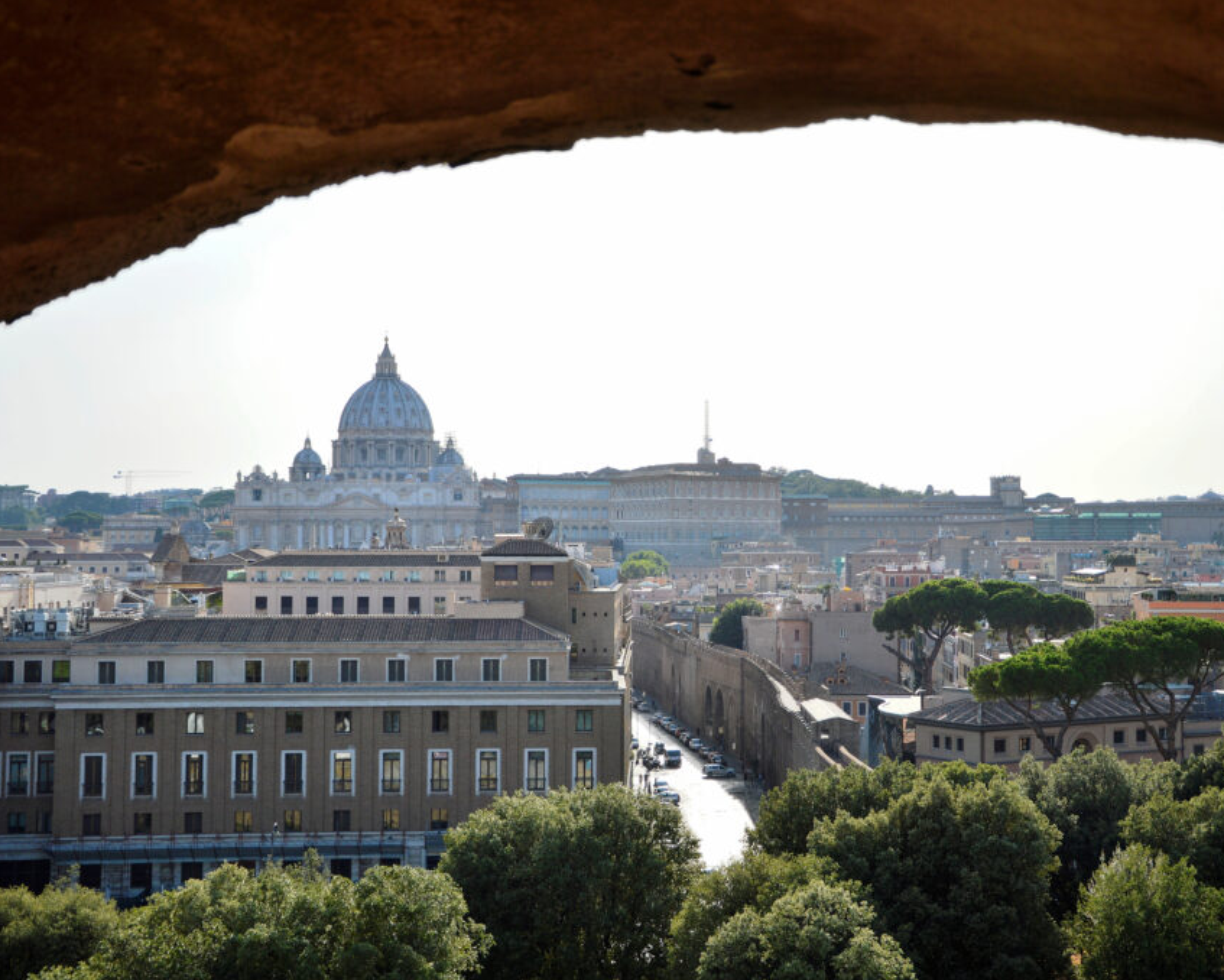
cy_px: 491
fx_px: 1848
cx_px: 712
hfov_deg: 36.6
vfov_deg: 29.7
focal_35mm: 51
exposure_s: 1/800
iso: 100
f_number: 4.2
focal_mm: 30
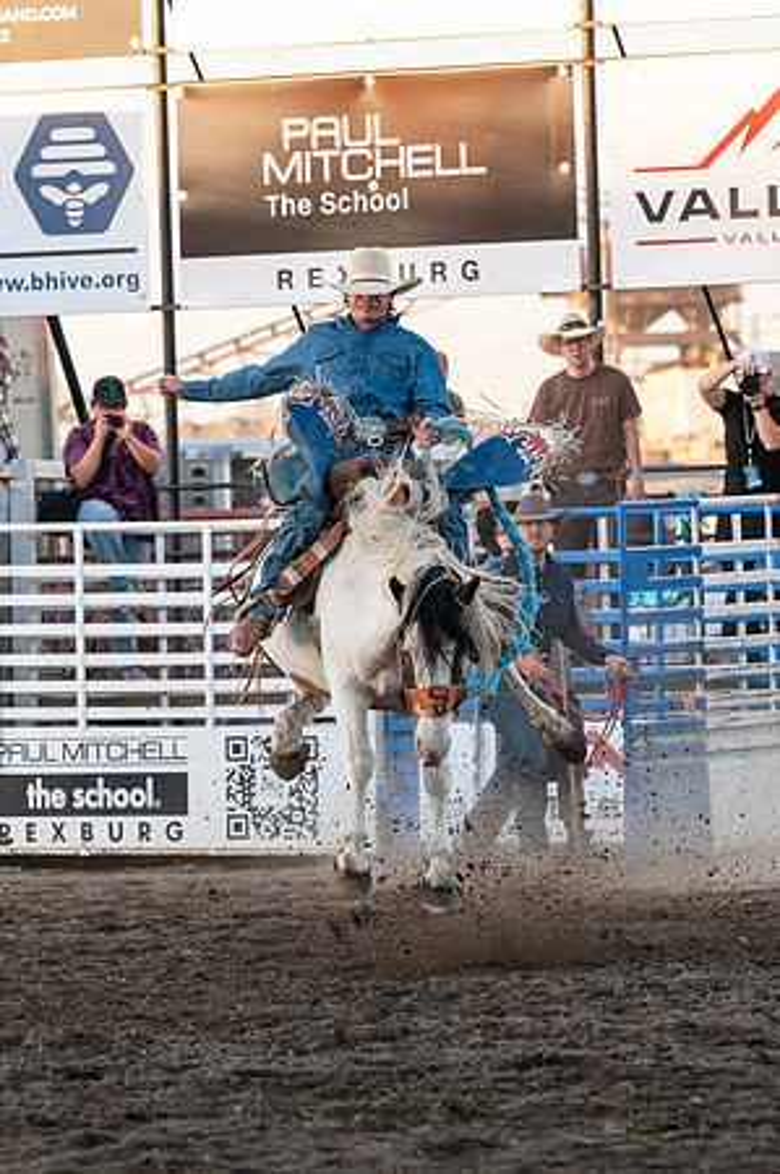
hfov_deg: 4.6
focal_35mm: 296
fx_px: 9642
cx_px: 479
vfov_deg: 7.0
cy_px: 661
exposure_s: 1/1250
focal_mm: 175
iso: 1000
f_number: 5
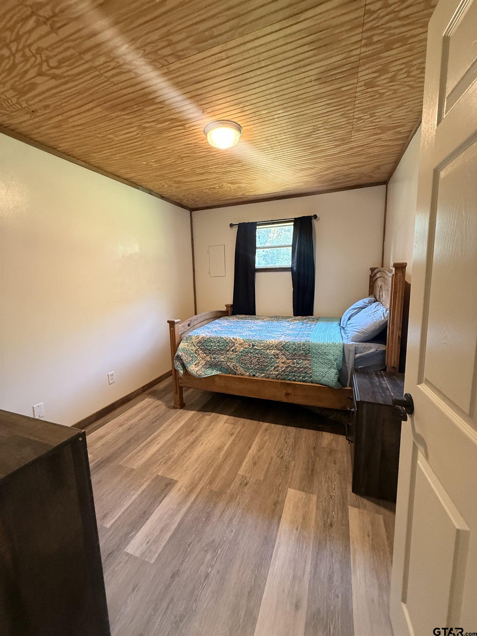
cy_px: 318
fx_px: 257
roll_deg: +2.0
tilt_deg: -7.7
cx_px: 238
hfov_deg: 85.7
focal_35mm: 14
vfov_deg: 102.1
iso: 400
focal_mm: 2.22
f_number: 2.2
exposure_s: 1/60
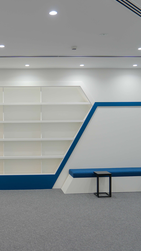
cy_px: 125
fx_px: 286
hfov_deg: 27.0
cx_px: 21
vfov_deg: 47.4
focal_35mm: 43
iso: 160
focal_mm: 27
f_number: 2.8
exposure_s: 1/40
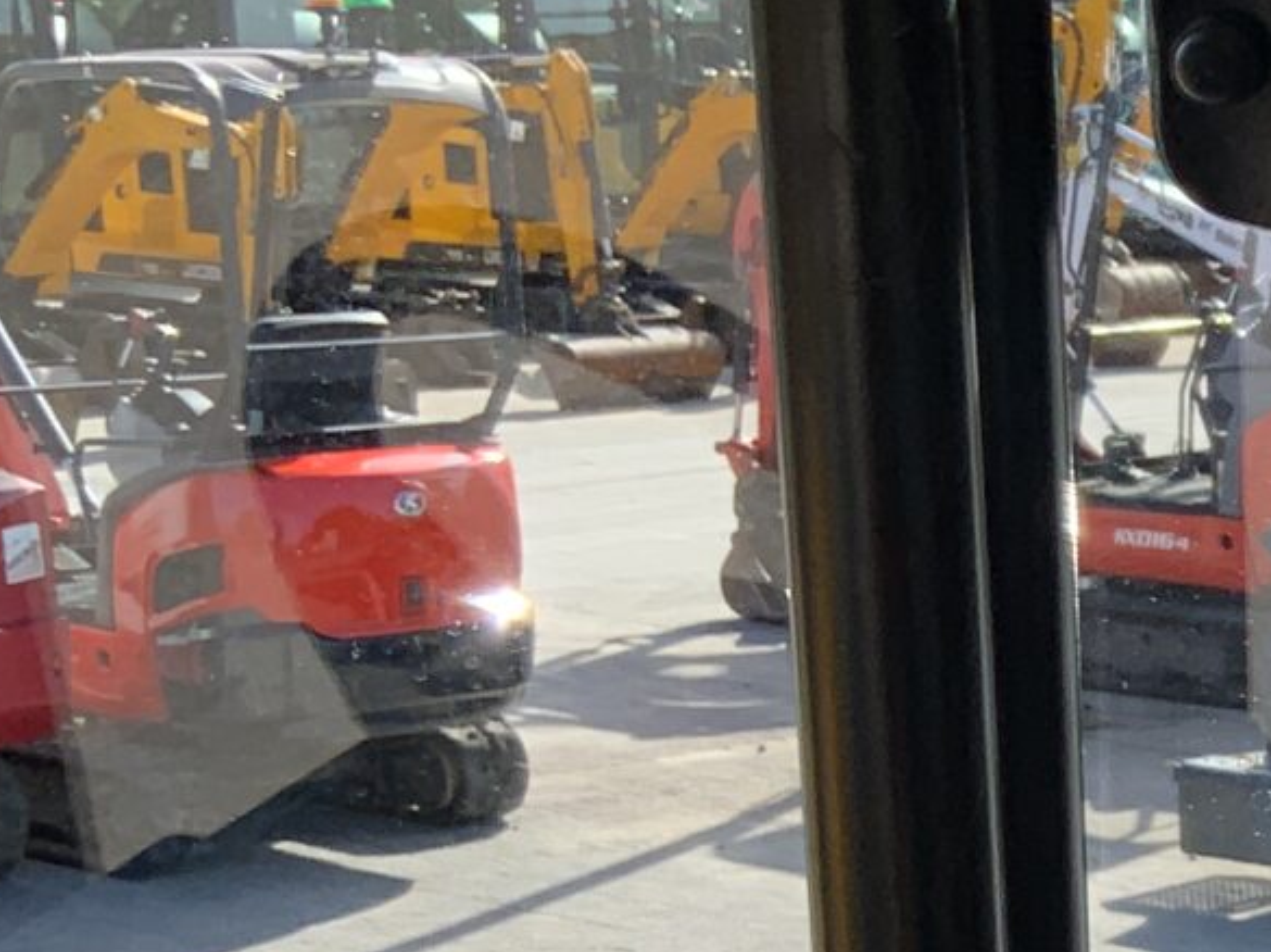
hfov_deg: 13.5
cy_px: 863
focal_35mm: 127
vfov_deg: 11.6
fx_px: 4660
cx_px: 2470
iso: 16
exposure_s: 1/545
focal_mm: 3
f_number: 1.8
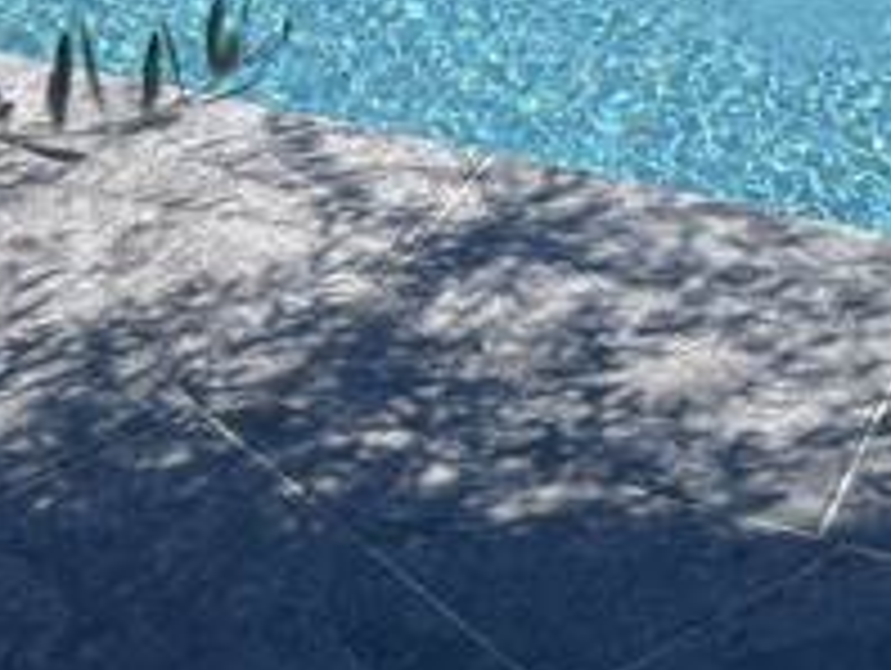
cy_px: -553
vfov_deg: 12.8
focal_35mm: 105
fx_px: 2706
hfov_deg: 18.7
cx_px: 459
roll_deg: -0.1
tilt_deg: -12.6
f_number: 1.6
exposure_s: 1/2513
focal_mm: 5.1
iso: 50
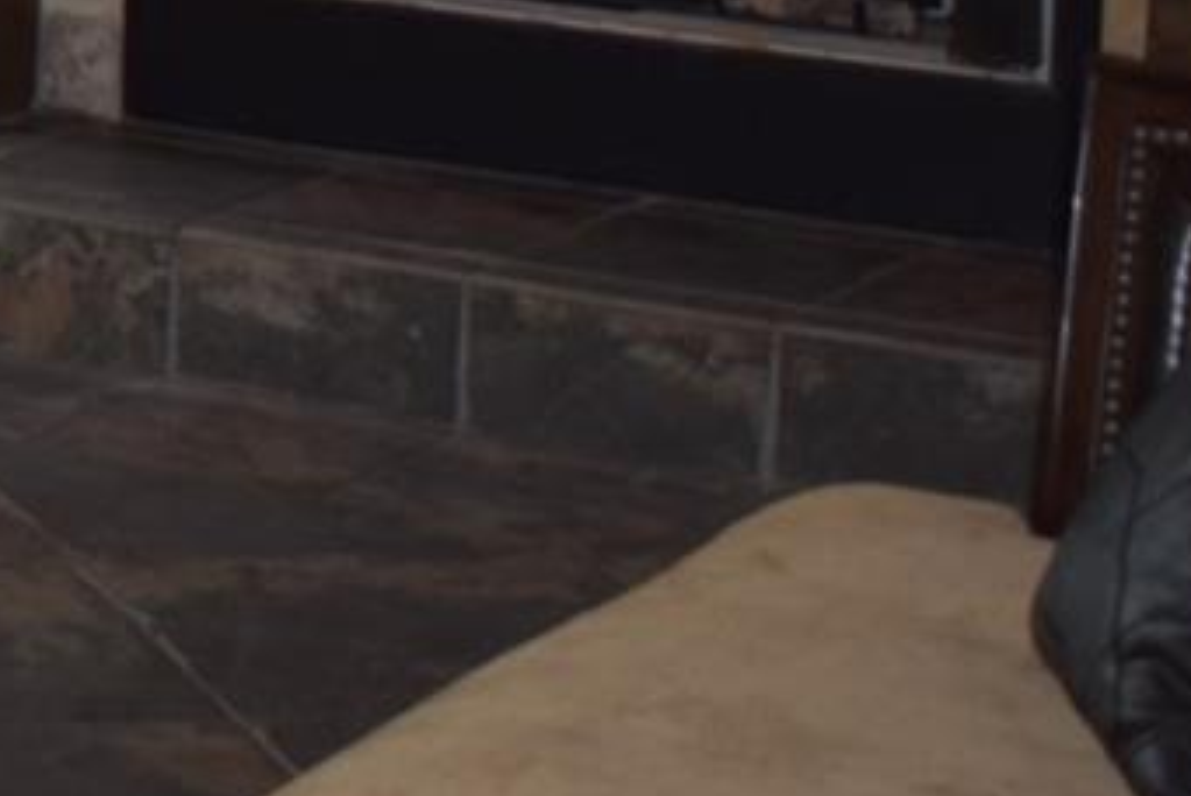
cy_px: -665
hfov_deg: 11.4
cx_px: -1215
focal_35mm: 162
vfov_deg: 8.2
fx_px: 5364
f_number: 3.5
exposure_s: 1/80
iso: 100
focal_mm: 18
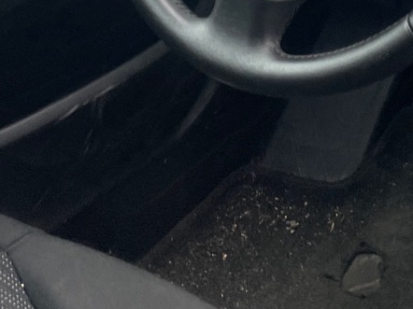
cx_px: 372
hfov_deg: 18.3
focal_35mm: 106
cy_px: -319
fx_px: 1264
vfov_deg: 12.3
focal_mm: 4.2
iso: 32
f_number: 1.6
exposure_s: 1/125
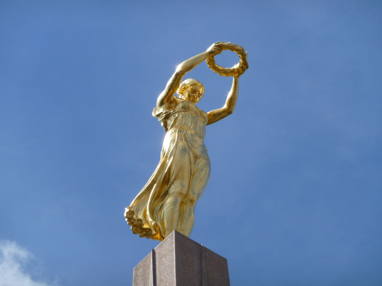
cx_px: 191
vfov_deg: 7.5
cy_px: 143
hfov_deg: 9.9
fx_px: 2196
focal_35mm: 199
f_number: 4.8
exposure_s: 1/800
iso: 100
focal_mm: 34.2
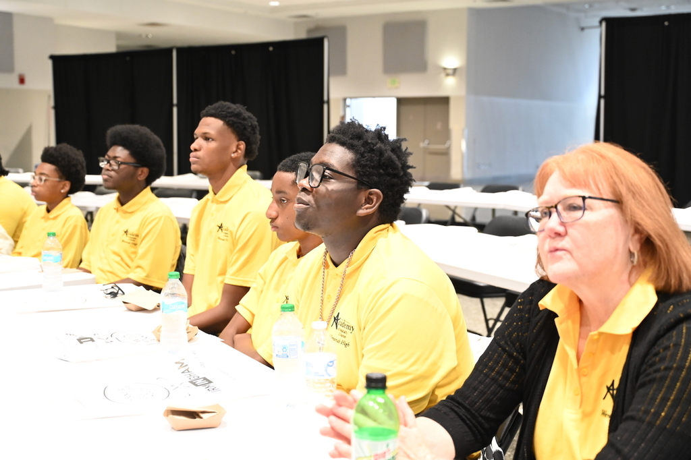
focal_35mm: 46
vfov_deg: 29.2
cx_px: 346
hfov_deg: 42.8
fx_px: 883
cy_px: 230
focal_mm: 46
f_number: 4
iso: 3200
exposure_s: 1/100
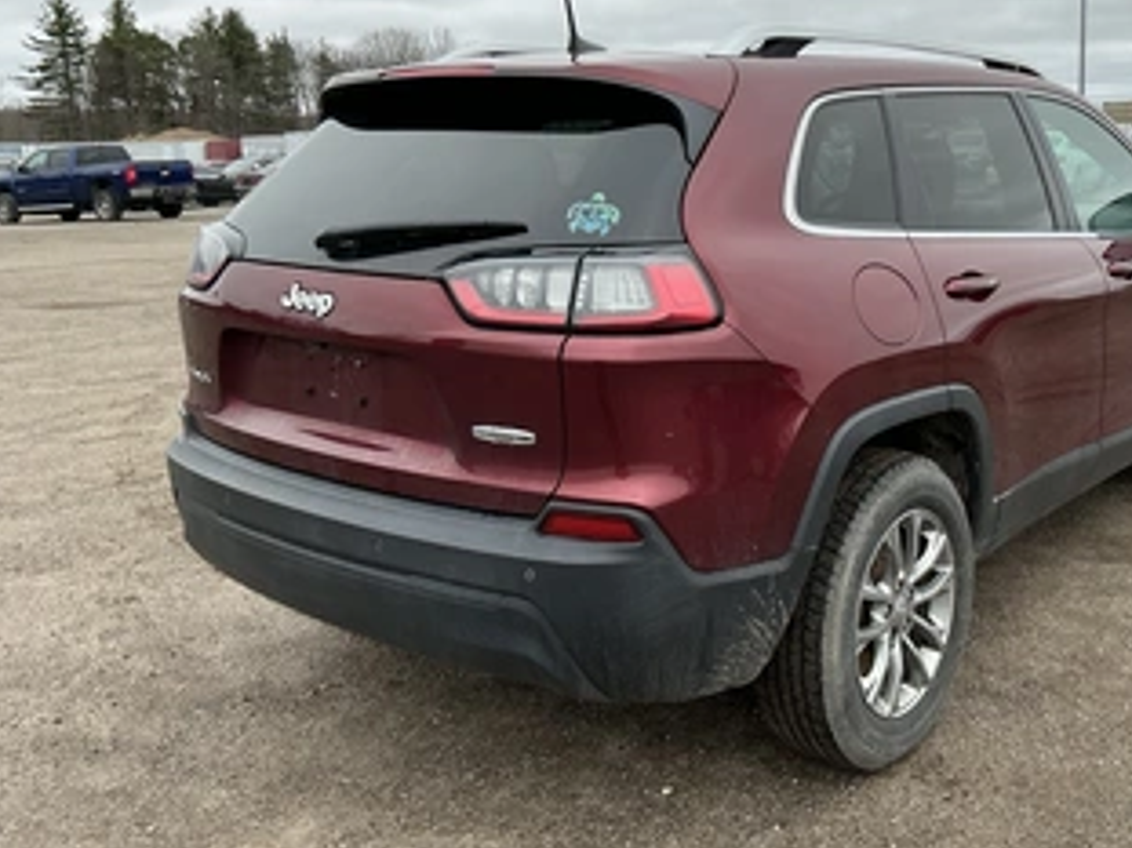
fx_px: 1177
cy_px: 353
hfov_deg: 50.8
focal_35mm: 36
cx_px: 717
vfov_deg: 39.5
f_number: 1.8
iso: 25
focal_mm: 3
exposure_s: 1/519
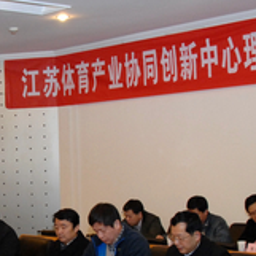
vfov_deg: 18.2
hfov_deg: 18.0
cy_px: 190
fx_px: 795
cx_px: 29
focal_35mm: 95
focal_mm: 20
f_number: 6.7
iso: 800
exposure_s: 1/60
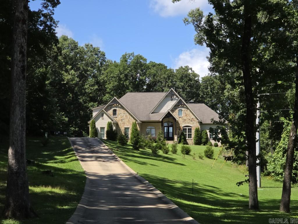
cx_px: 149
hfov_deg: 28.2
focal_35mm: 69
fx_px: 594
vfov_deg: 21.3
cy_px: 112
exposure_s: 1/586
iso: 25
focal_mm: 7
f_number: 2.4
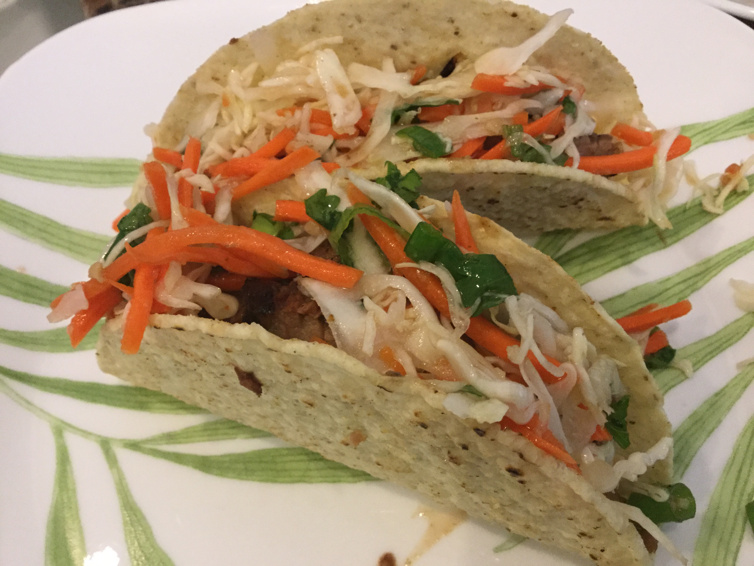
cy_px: 283
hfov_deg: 58.4
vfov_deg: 45.4
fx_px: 675
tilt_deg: -58.2
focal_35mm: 31
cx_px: 377
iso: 160
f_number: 2.4
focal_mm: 3.3
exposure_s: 1/30
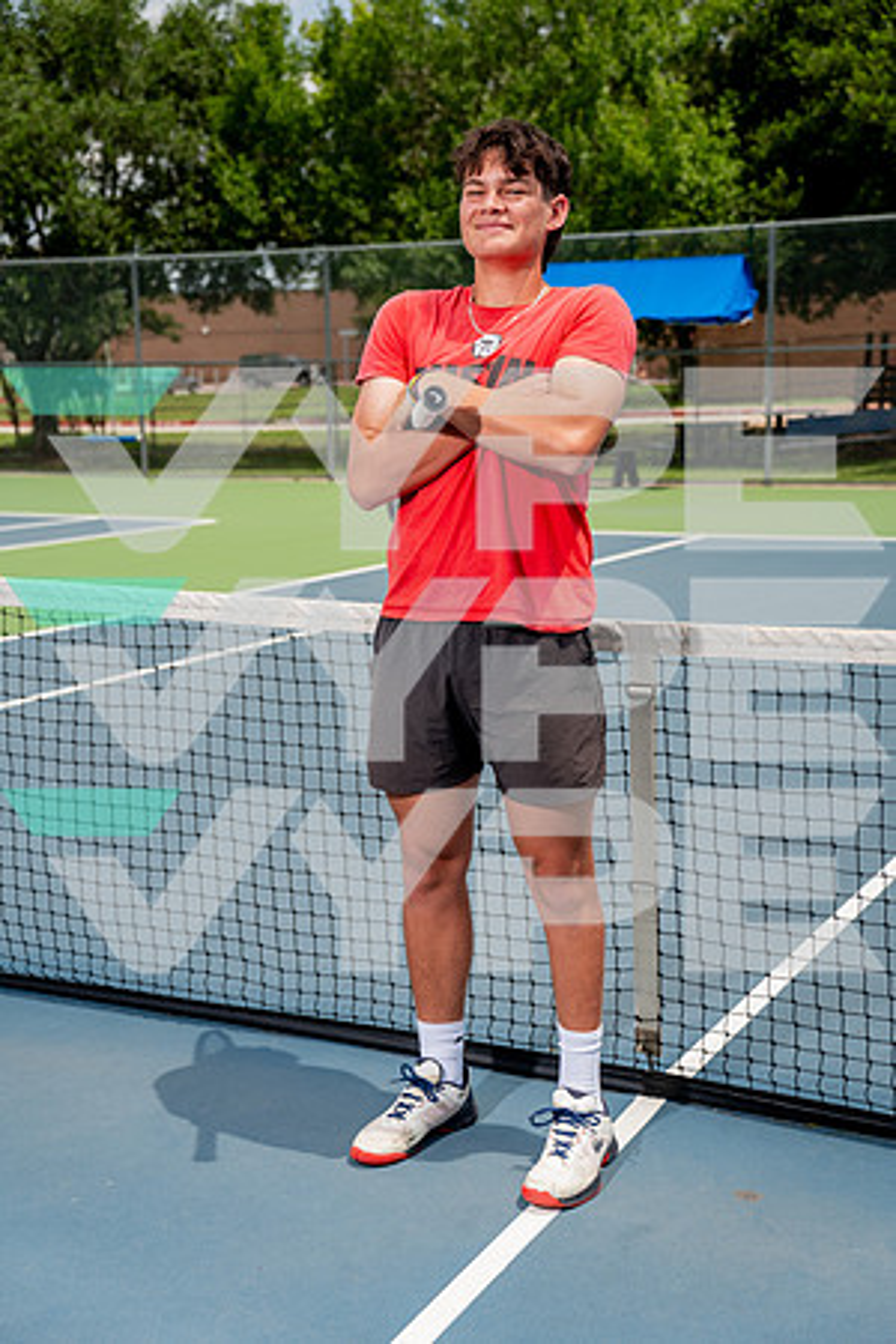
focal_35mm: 49
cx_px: 448
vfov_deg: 40.3
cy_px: 672
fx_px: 1829
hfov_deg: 27.5
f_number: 4
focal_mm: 49
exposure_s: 1/1250
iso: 100
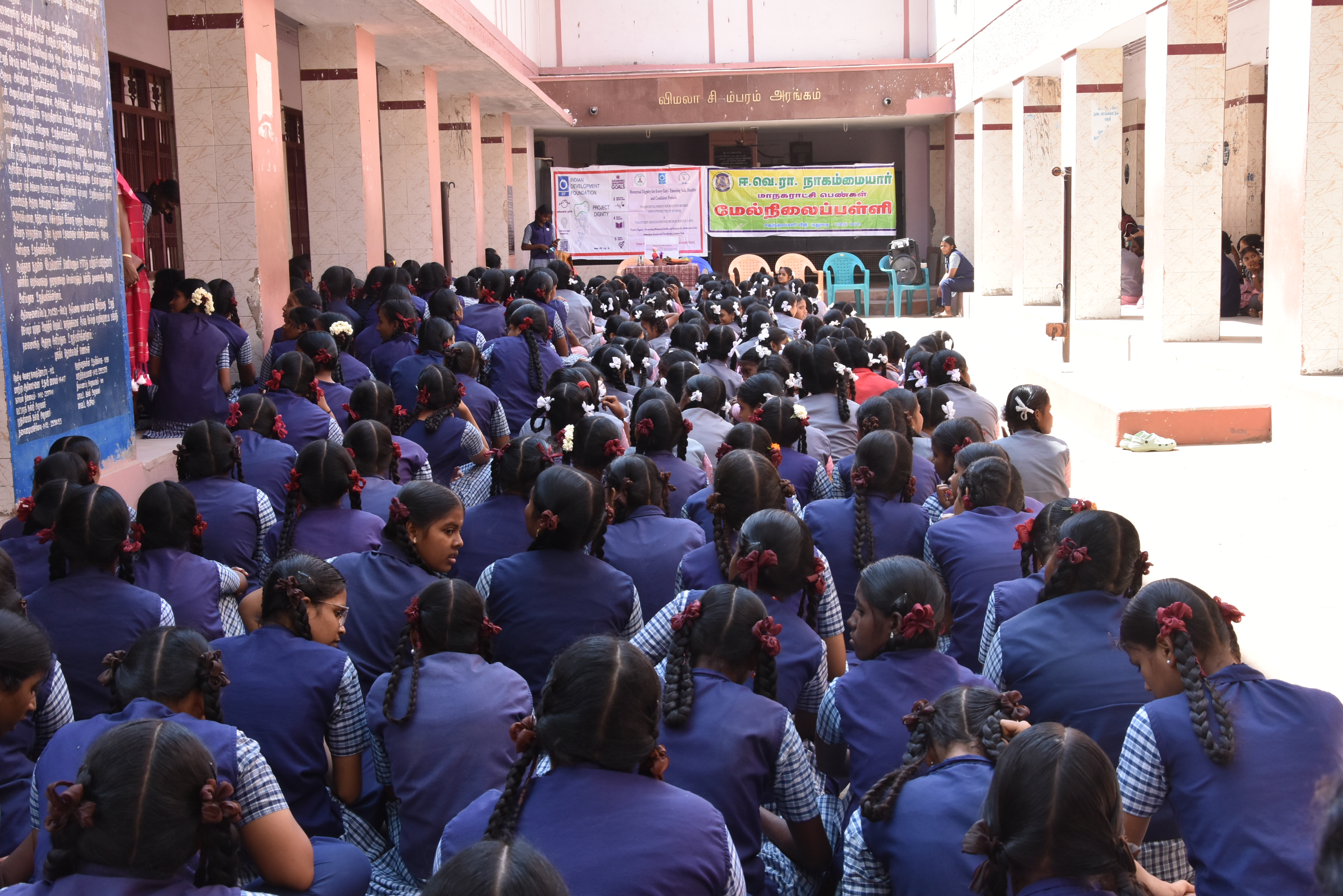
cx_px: 672
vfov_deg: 31.9
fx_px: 1567
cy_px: 448
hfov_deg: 46.4
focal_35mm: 42
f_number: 9.5
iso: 640
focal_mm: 28
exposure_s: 1/125
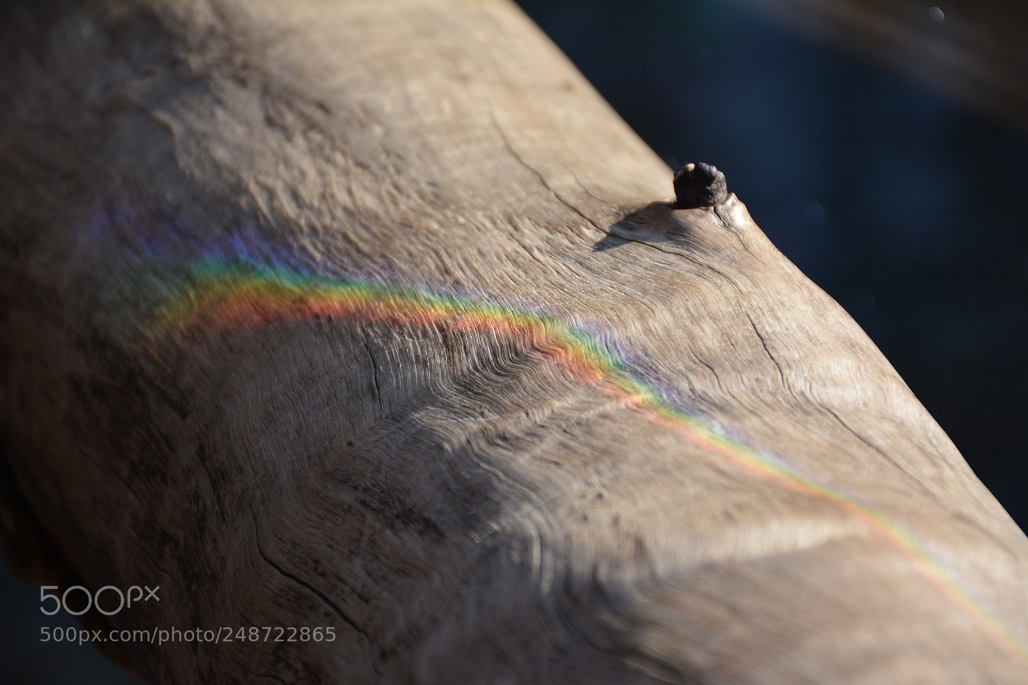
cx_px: 514
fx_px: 5995
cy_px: 342
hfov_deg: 9.8
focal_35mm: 210
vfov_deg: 6.5
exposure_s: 1/500
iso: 360
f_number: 5.6
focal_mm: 140
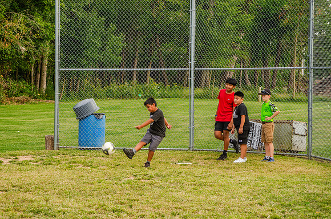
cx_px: 166
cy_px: 110
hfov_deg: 16.7
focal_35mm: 123
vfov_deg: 11.1
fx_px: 1128
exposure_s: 1/200
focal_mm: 82
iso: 200
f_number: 6.3
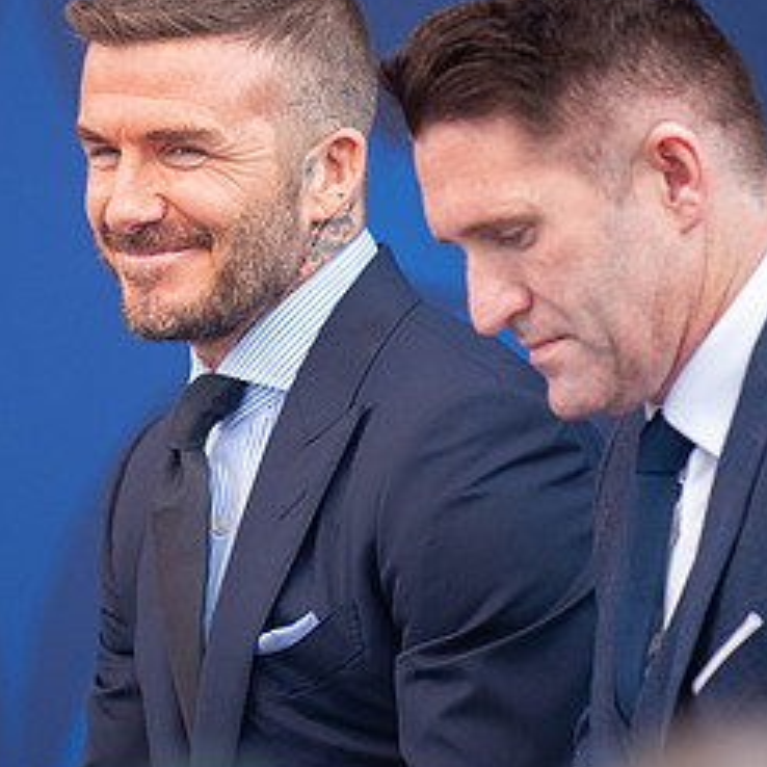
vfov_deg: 3.7
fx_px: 11882
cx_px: 168
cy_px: 256
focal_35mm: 474
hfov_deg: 3.7
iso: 1100
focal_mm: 200
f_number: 2.8
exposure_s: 1/1250
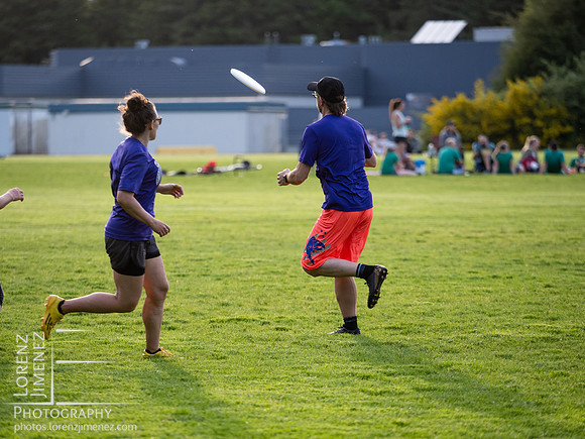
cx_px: 292
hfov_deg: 7.3
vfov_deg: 5.5
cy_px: 220
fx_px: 4563
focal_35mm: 270
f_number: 2.8
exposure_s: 1/1000
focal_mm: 135
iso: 400
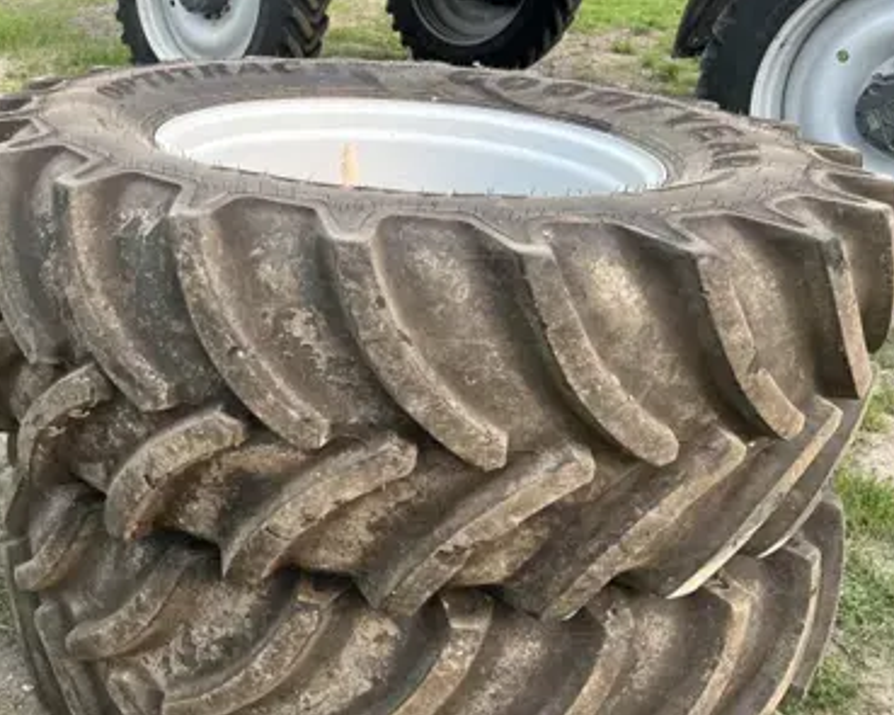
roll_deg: -0.9
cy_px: 366
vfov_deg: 34.1
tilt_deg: -25.6
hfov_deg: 40.2
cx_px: 174
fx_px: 1164
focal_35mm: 44
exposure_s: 1/791
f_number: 1.5
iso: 50
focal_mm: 5.7
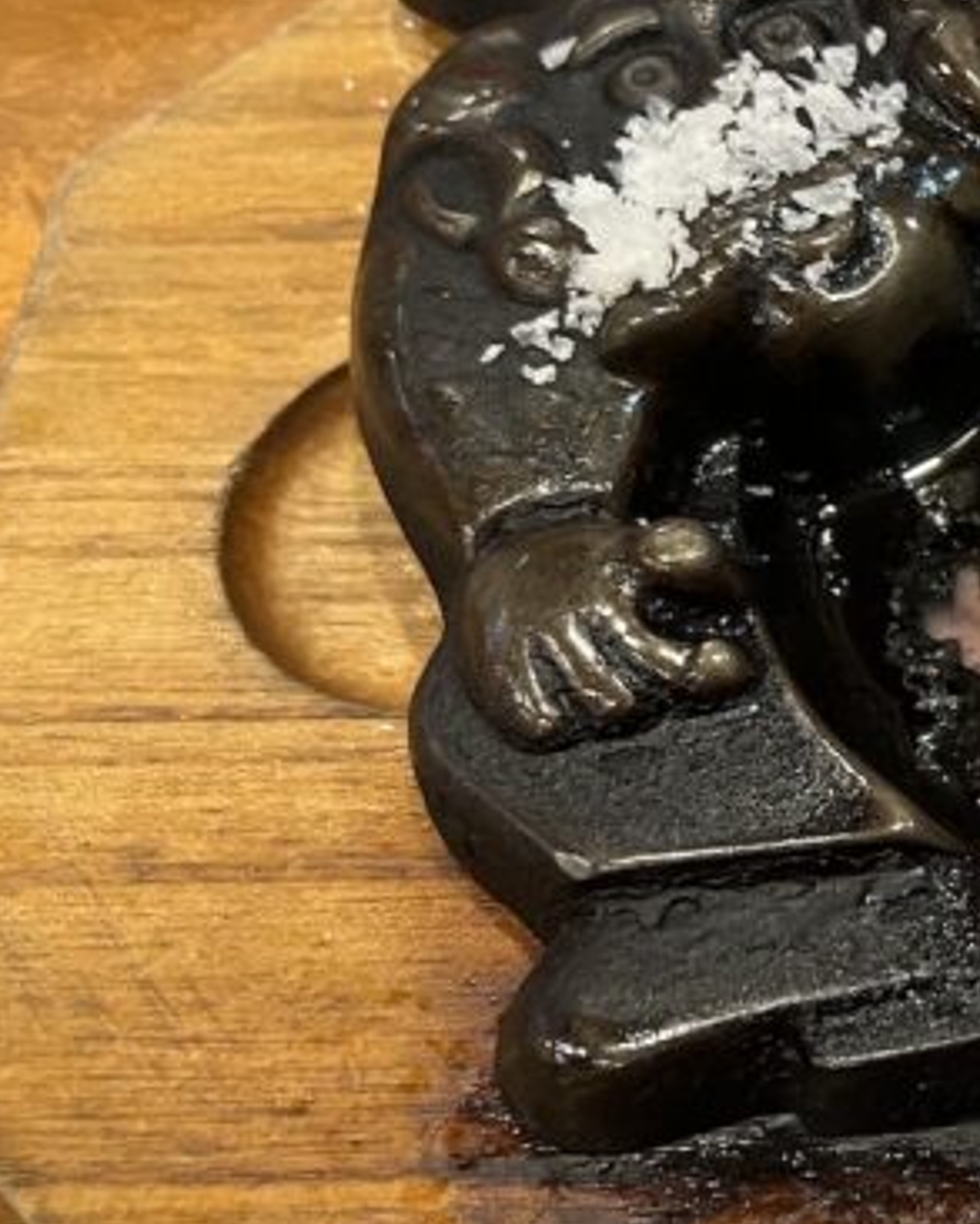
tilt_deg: -58.8
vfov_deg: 26.8
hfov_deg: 19.0
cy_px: 572
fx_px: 2573
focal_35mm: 71
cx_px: 1465
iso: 400
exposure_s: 1/60
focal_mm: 5.7
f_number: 1.5
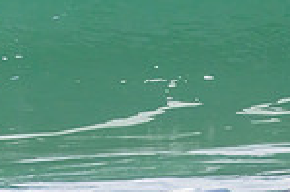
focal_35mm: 4290
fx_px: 34520
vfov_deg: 0.3
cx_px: -155
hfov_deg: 0.5
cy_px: -103
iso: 1400
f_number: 11
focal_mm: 800
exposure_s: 1/1600
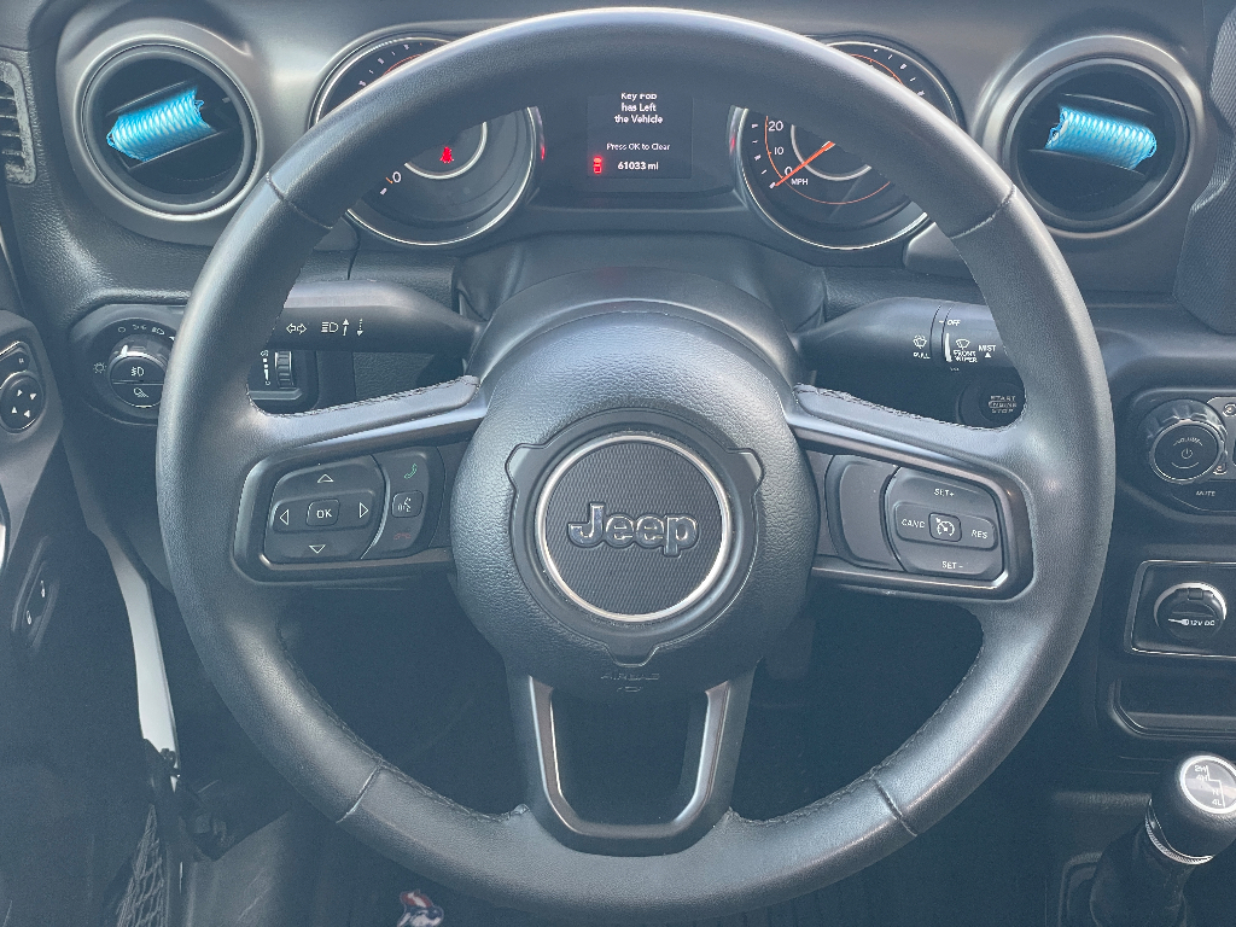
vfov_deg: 28.0
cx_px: 618
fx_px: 1857
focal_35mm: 52
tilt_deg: -36.4
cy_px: 464
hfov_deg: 36.8
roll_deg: +0.5
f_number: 2
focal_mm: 6
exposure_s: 1/122
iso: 160
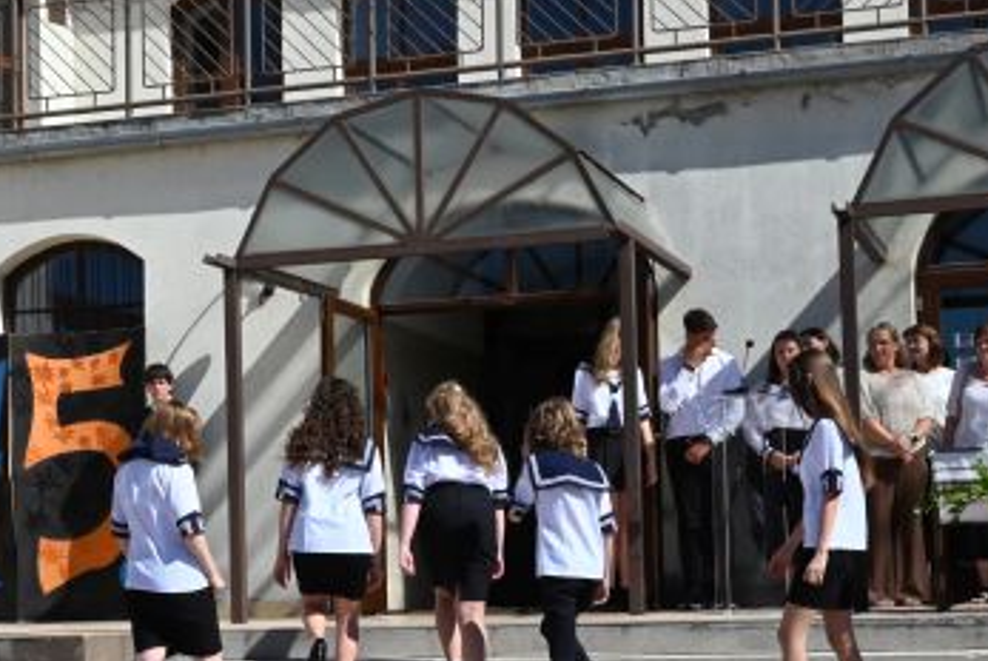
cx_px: 347
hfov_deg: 26.1
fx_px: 2119
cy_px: 496
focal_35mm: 77
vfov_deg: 17.6
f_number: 18
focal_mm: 33.5
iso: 1600
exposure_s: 1/1250
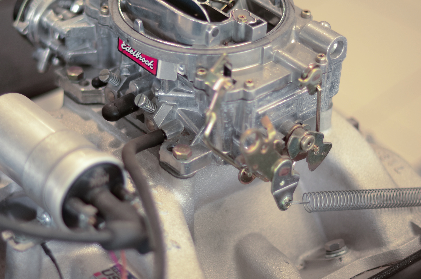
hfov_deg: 20.8
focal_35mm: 98
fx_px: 1144
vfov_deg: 13.9
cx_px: 150
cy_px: 113
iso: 160
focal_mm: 50
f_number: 1.4
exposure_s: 1/80
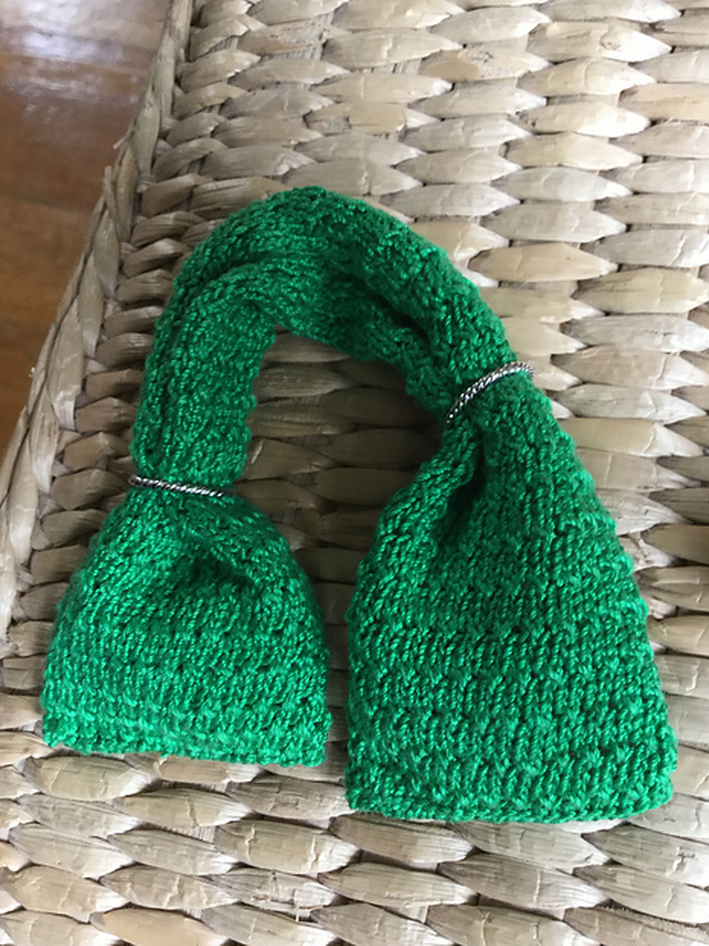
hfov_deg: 44.2
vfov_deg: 56.8
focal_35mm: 32
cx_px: 348
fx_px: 874
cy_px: 479
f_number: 2.4
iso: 50
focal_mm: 3.3
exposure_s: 1/30
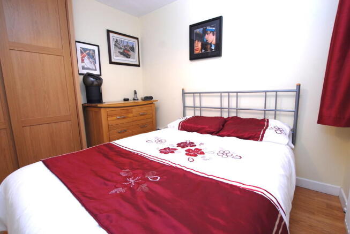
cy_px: 117
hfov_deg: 94.9
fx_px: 161
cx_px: 175
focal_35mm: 16
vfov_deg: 72.2
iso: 200
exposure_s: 1/60
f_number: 5
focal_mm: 11
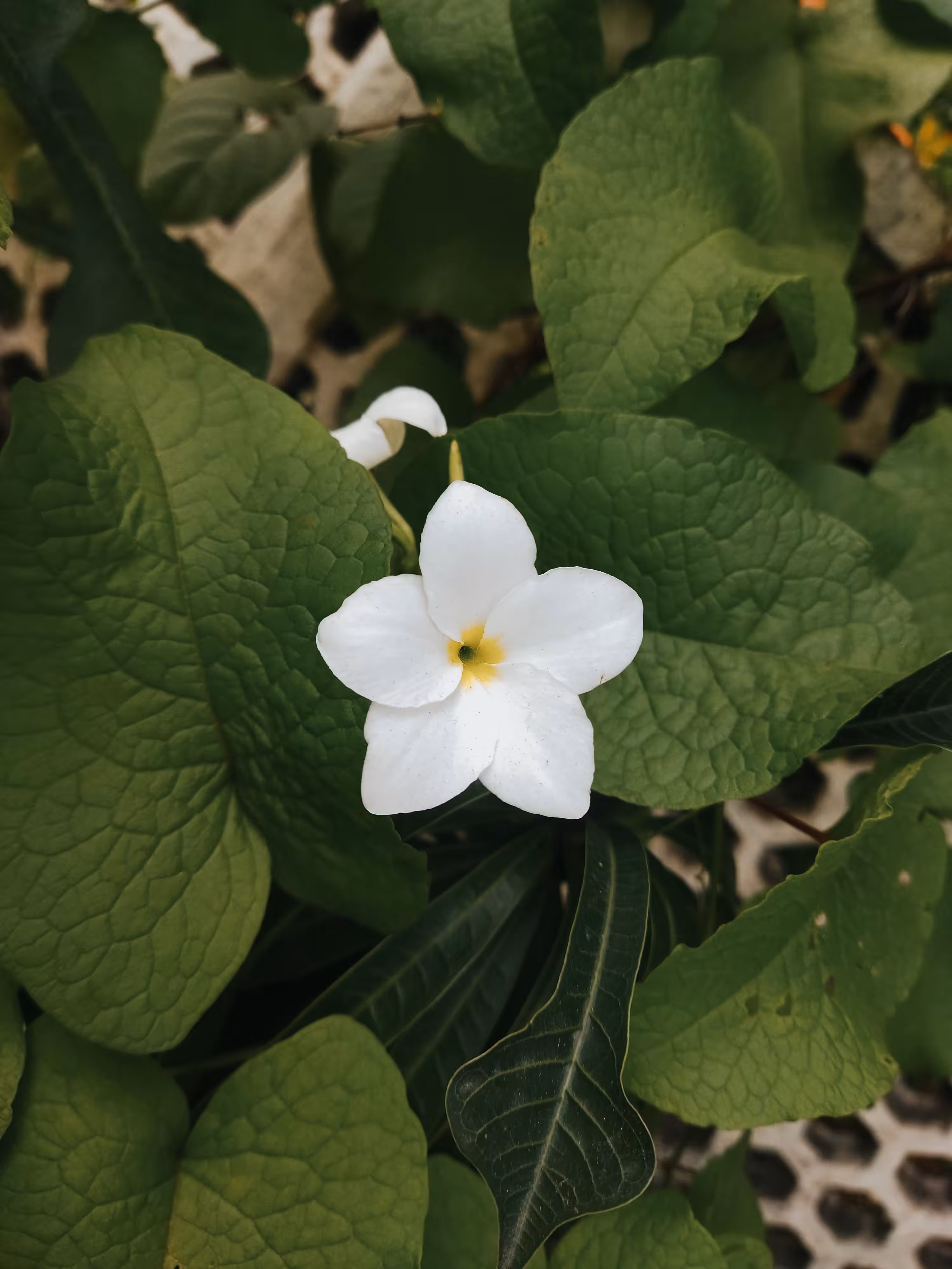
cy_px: 634
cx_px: 476
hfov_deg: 51.4
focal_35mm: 27
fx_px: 990
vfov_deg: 65.3
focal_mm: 4.71
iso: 99
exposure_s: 1/320
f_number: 1.79
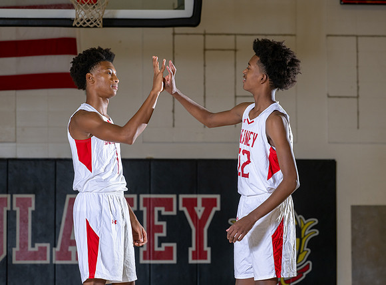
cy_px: 150
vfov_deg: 11.9
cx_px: 206
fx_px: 1364
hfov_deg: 16.1
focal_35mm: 123
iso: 400
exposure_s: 1/125
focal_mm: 103
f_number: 5.6
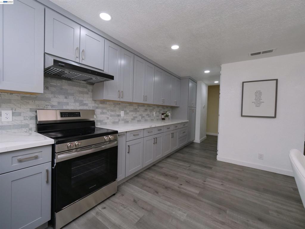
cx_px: 152
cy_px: 114
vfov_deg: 85.7
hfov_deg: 102.1
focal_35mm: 14
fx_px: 123
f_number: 5.6
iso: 800
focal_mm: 7
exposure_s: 1/125
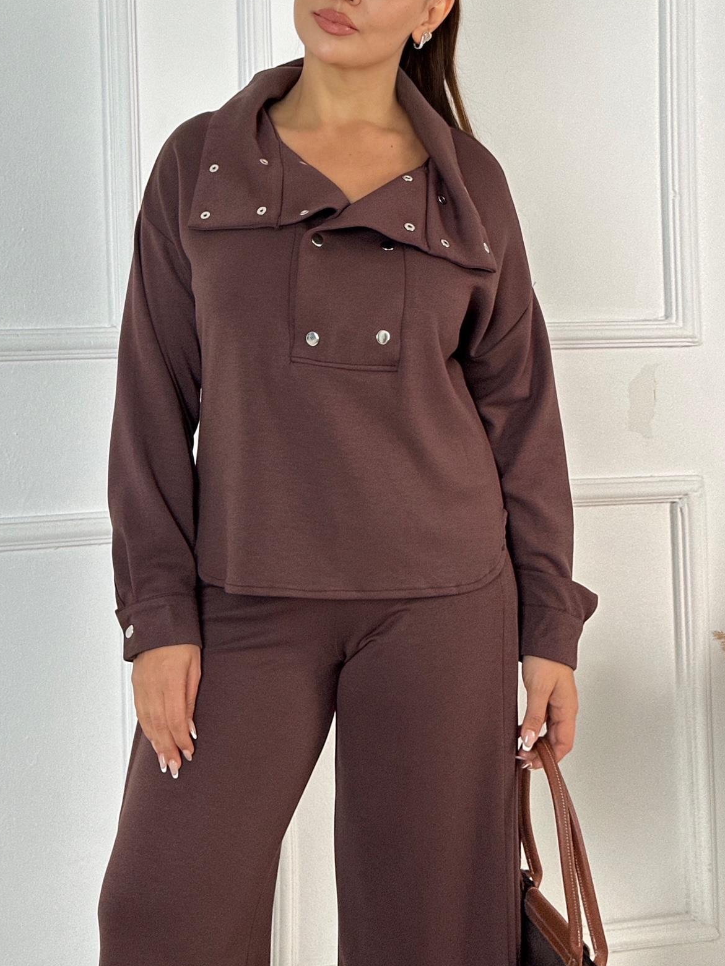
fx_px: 1731
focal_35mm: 62
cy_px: 358
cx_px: 261
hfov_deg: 23.6
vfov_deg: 31.1
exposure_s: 1/60
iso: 200
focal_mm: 6.86
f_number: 1.78
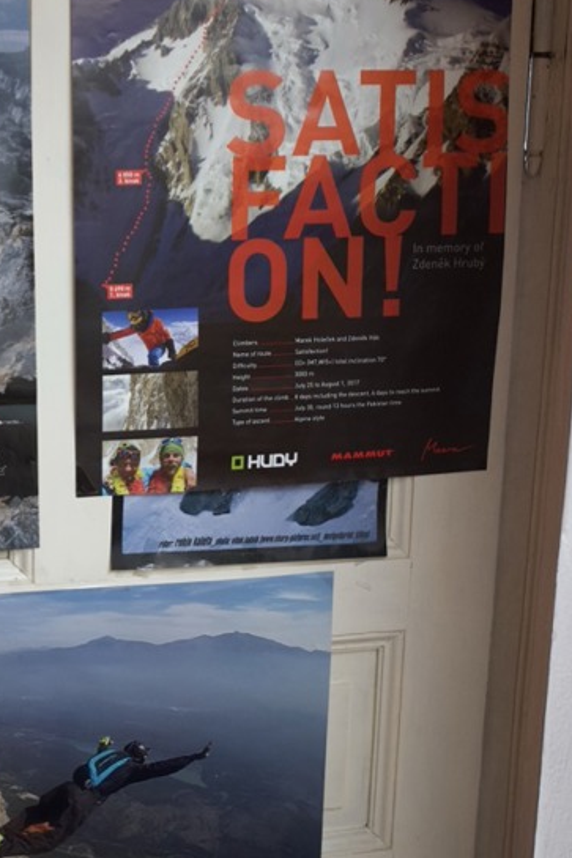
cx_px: 69
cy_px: 413
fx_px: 1359
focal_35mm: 57
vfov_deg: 35.1
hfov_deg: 23.2
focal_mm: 30
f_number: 2.8
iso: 2500
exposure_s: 1/160
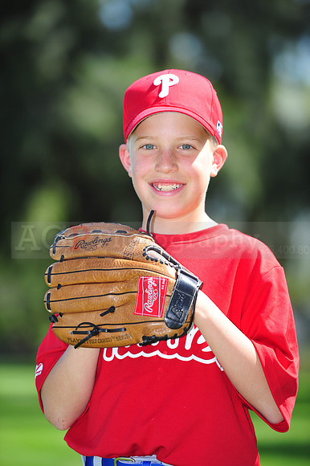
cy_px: 233
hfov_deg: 6.9
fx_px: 2586
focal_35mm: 200
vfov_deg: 10.3
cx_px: 155
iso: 200
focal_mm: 200
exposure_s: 1/640
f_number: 4.5
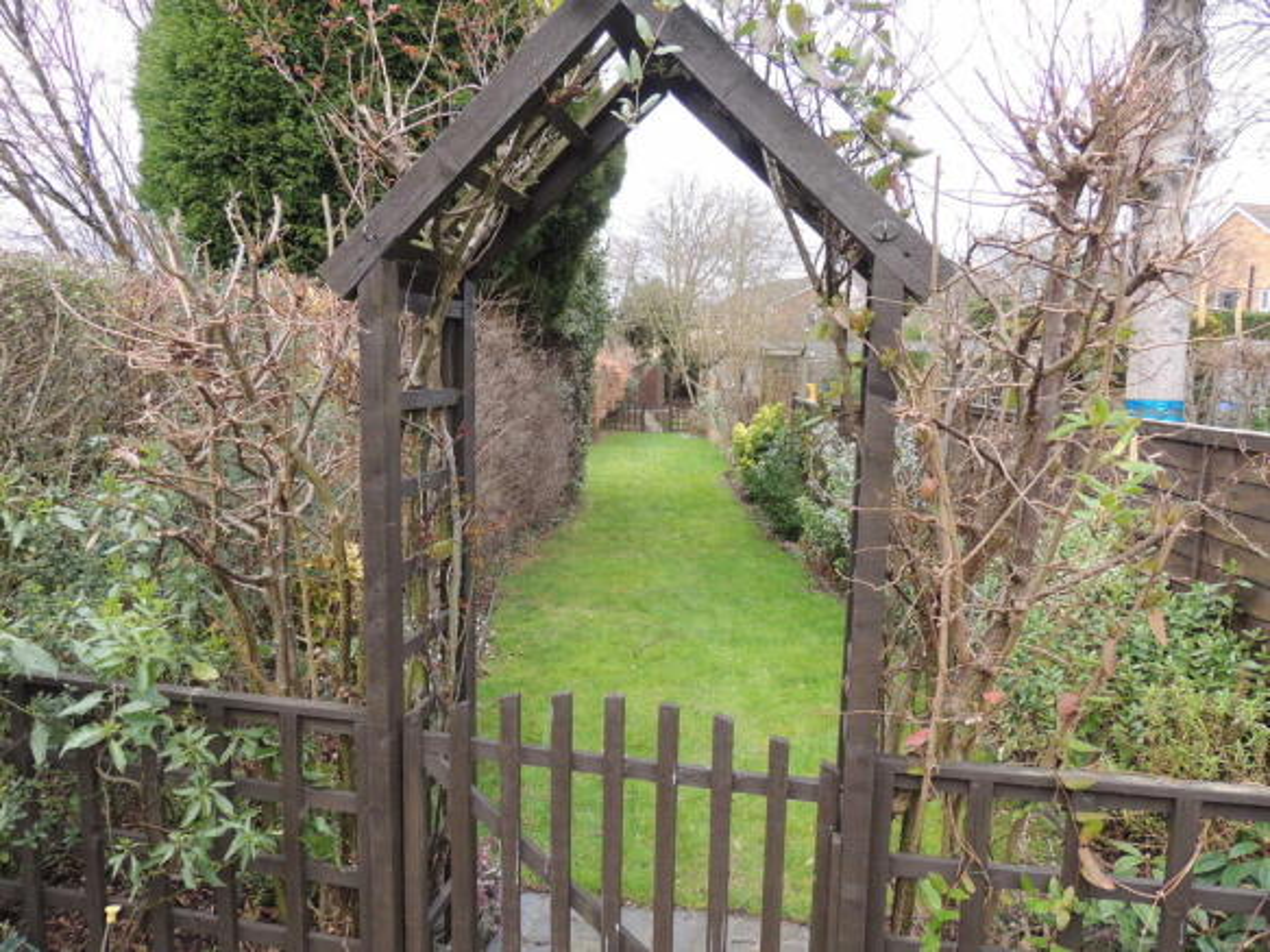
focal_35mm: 24
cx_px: 635
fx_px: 880
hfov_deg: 71.6
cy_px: 476
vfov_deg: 56.8
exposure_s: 1/80
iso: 100
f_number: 3
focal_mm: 4.3
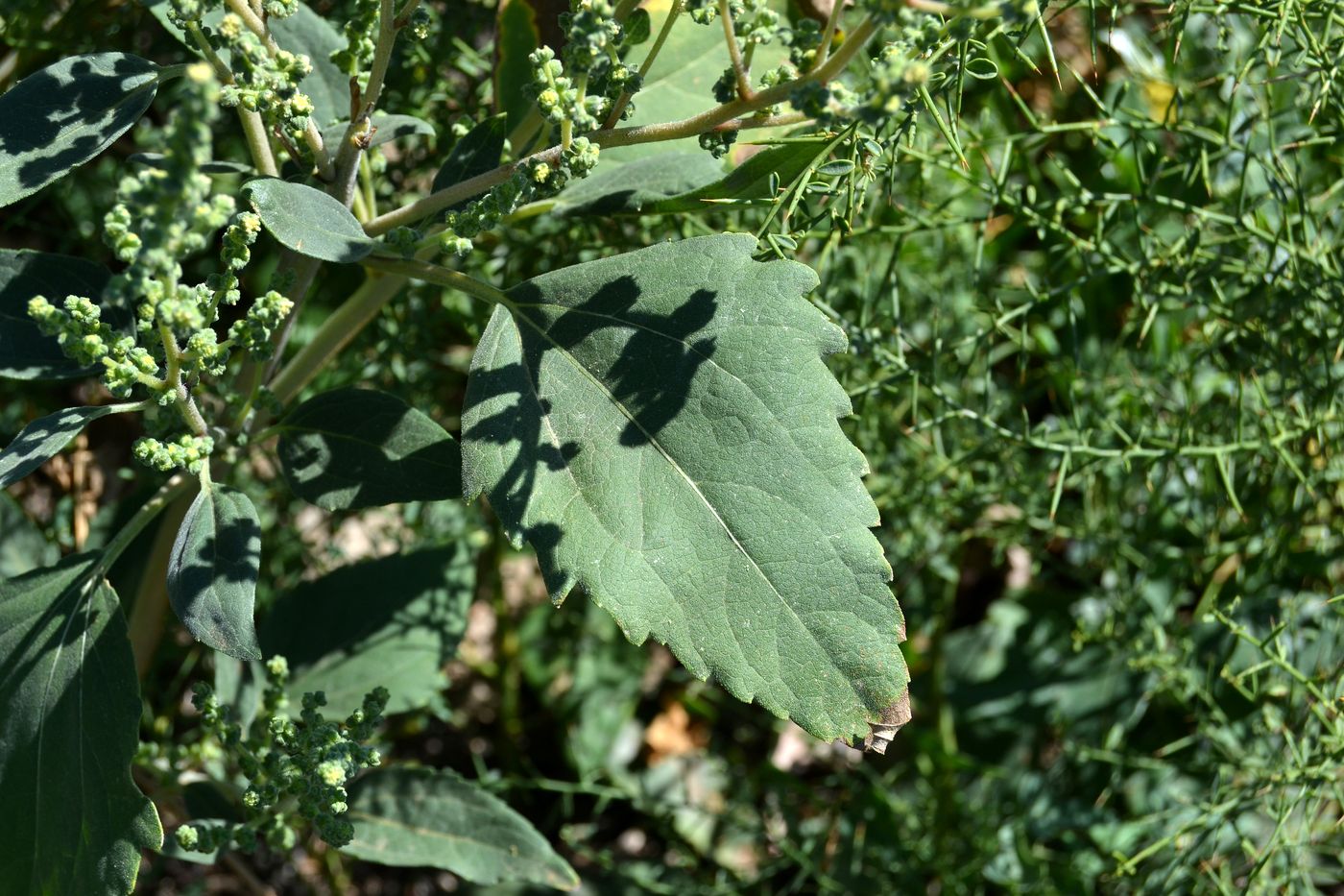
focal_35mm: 82
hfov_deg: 24.6
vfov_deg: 16.5
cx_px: 672
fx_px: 3079
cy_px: 448
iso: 100
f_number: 8
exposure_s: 1/250
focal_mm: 55
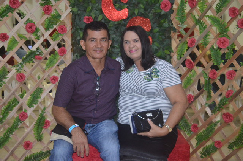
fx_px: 314
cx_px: 122
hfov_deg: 42.3
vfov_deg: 28.9
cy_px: 80
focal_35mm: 46
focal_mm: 31
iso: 1400
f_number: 4.2
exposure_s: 1/60
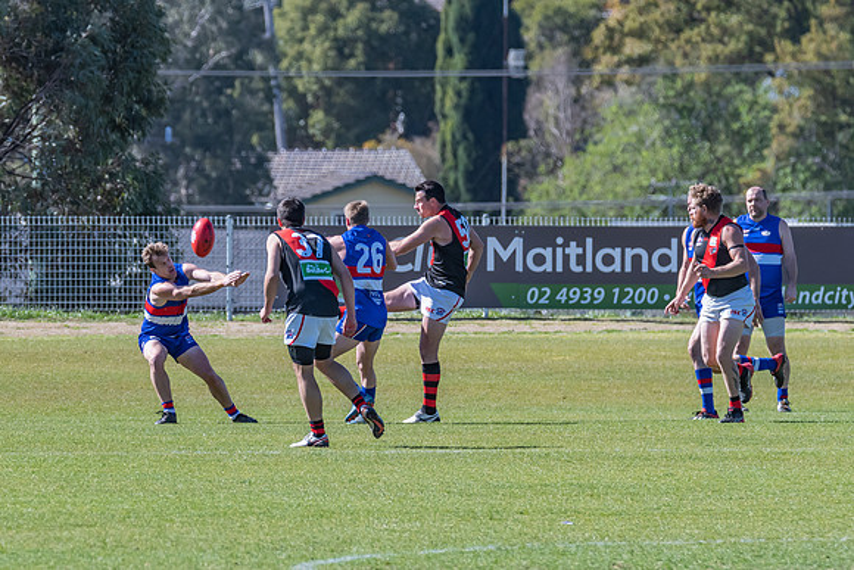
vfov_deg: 2.1
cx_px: 375
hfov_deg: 3.2
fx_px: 15220
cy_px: 332
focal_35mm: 641
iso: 800
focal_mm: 350
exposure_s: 1/1600
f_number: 8
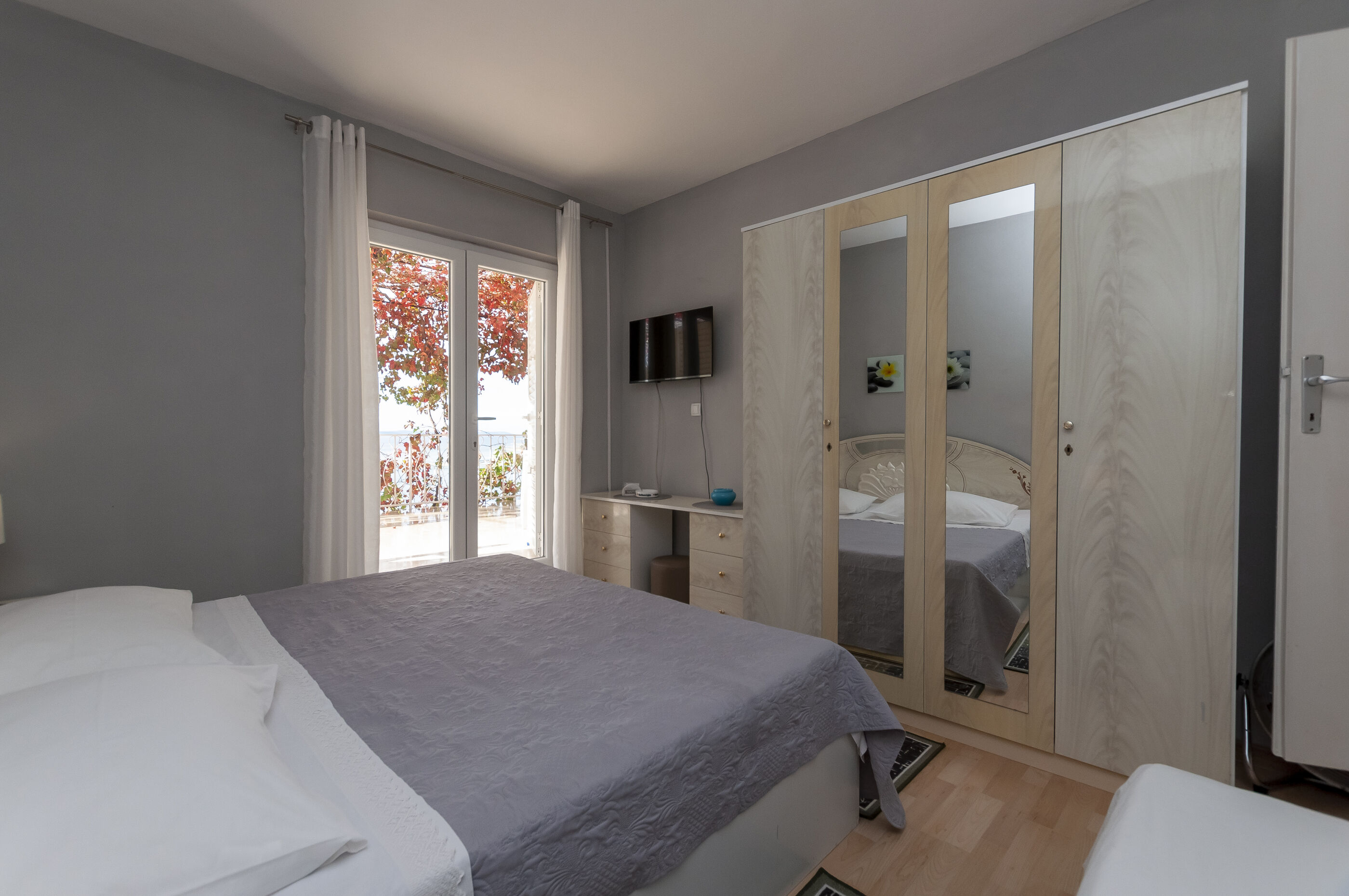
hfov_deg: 100.5
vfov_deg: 77.2
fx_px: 561
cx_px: 674
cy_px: 448
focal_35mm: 15
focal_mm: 10
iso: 250
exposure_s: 1/160
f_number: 6.3
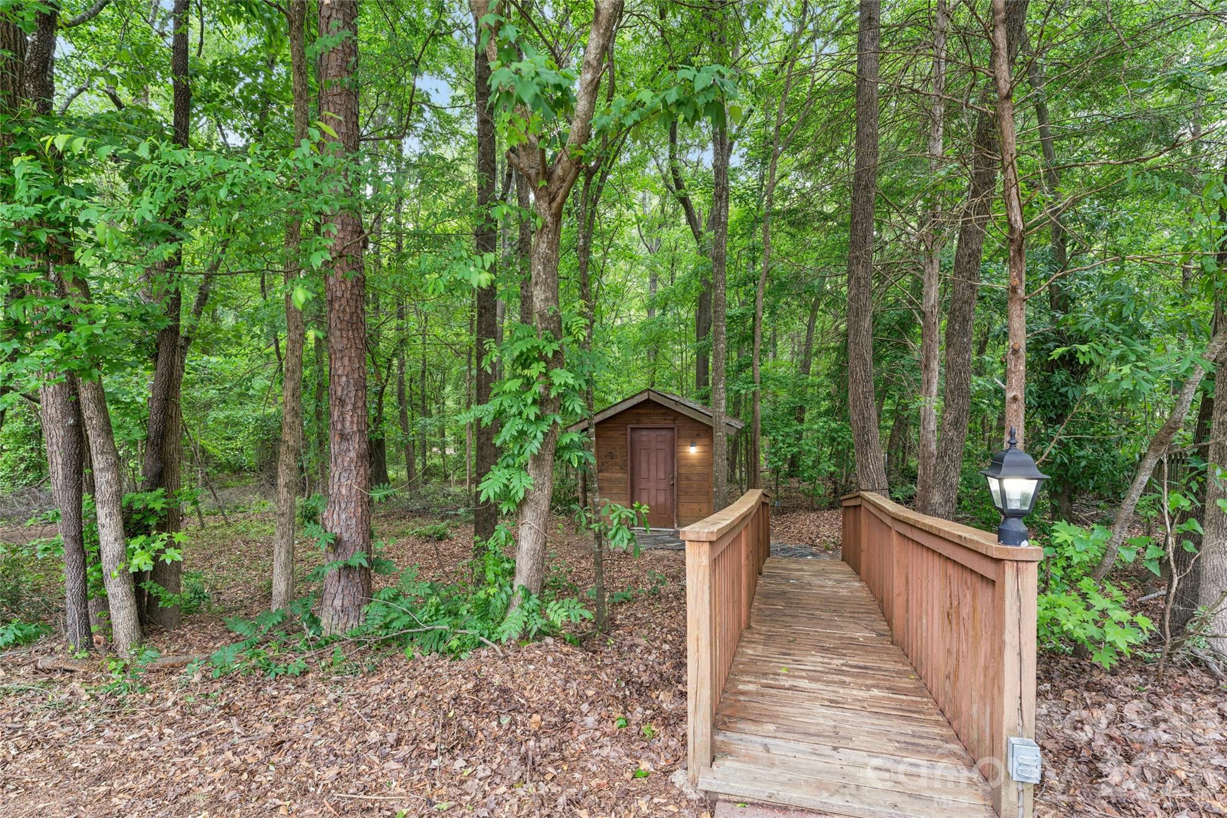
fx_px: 555
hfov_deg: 95.7
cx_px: 614
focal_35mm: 16
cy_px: 409
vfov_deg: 72.7
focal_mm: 16.3
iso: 100
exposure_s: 1/4
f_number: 9
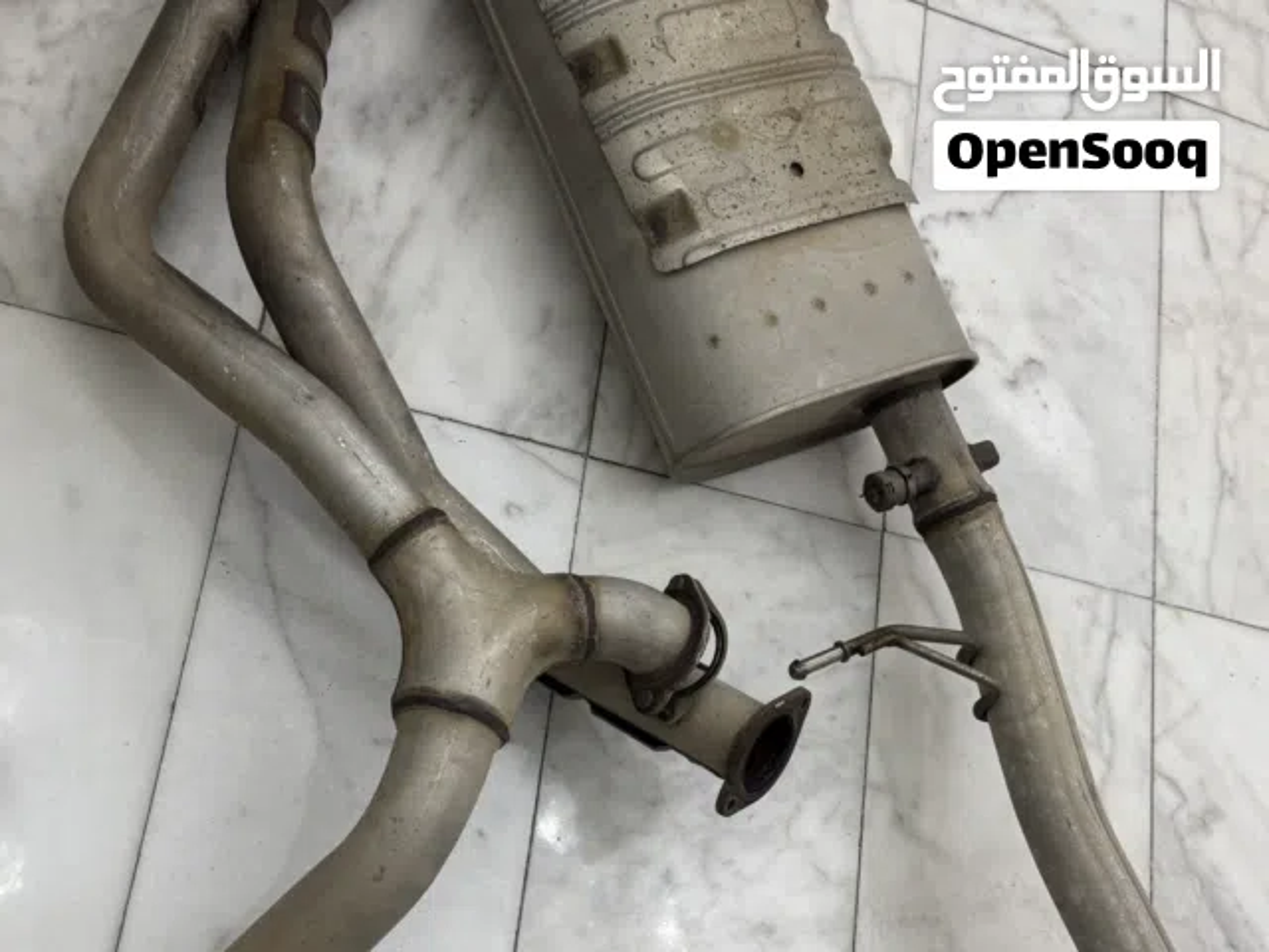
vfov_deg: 56.8
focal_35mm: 24
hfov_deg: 71.6
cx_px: 634
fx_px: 880
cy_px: 476
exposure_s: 1/50
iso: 250
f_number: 1.78
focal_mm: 6.76
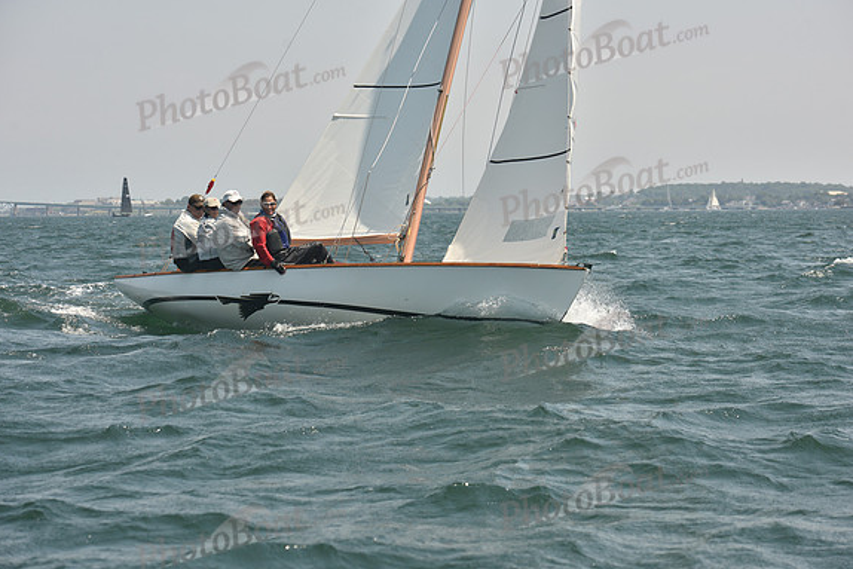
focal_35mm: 93
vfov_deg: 14.7
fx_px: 2204
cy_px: 286
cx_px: 424
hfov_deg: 21.9
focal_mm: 92
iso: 250
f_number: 6.3
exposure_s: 1/640
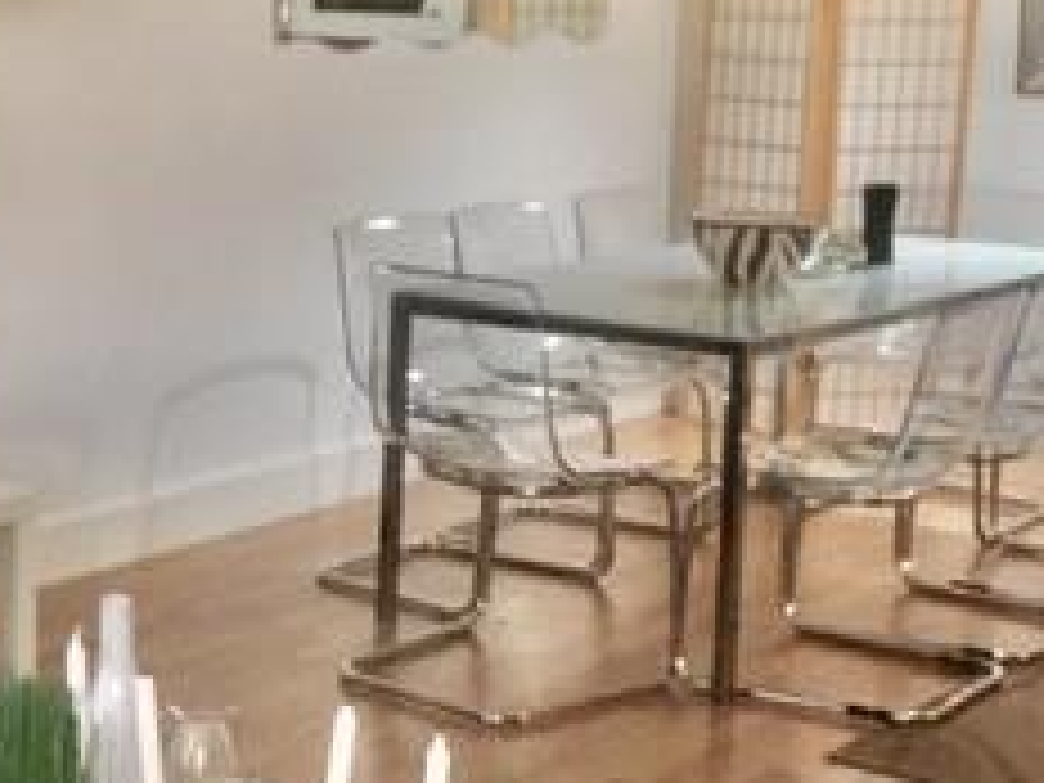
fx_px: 2413
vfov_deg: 18.4
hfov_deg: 24.2
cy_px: 490
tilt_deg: -11.7
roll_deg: -1.1
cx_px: 297
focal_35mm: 80
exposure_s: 1/17
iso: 64
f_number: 2.2
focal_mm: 4.15
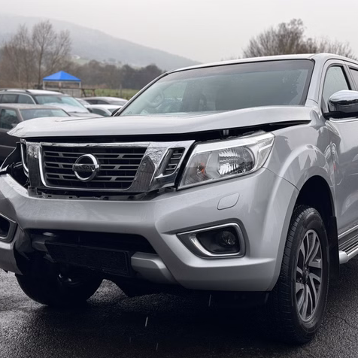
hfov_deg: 30.0
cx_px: 219
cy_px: 180
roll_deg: -0.9
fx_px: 667
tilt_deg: -8.7
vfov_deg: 30.0
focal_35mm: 57
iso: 50
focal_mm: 6.86
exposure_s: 1/121
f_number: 1.78
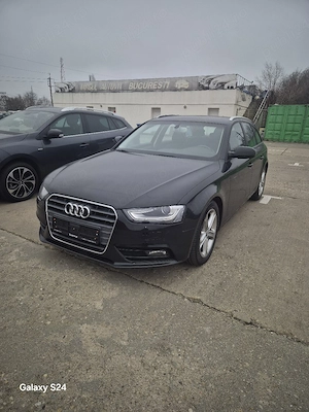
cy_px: 206
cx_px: 154
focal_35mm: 23
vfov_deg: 73.9
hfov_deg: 58.9
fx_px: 274
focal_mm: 5.4
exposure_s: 1/169
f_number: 1.8
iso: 25
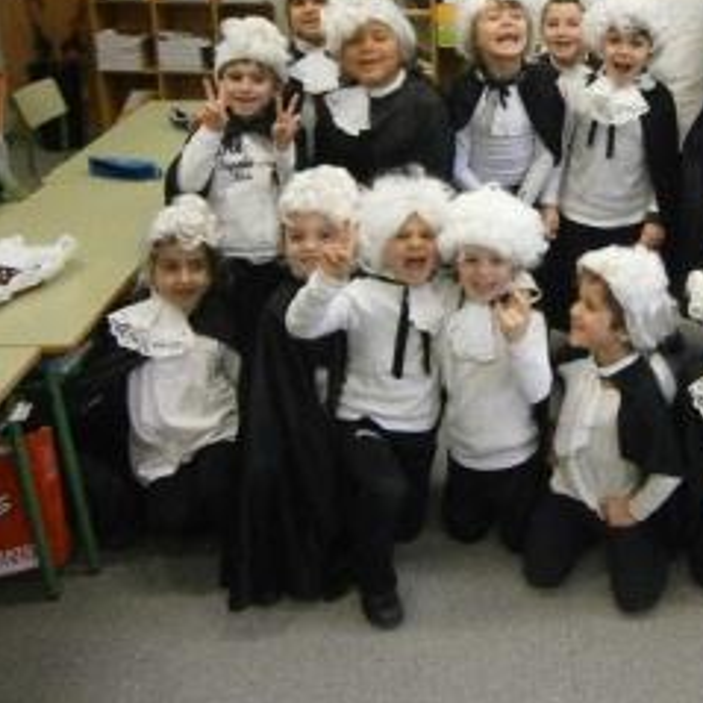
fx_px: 988
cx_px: 606
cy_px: 215
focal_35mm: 43
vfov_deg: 38.6
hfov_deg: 37.1
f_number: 2.8
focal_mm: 4.7
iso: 800
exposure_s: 1/100
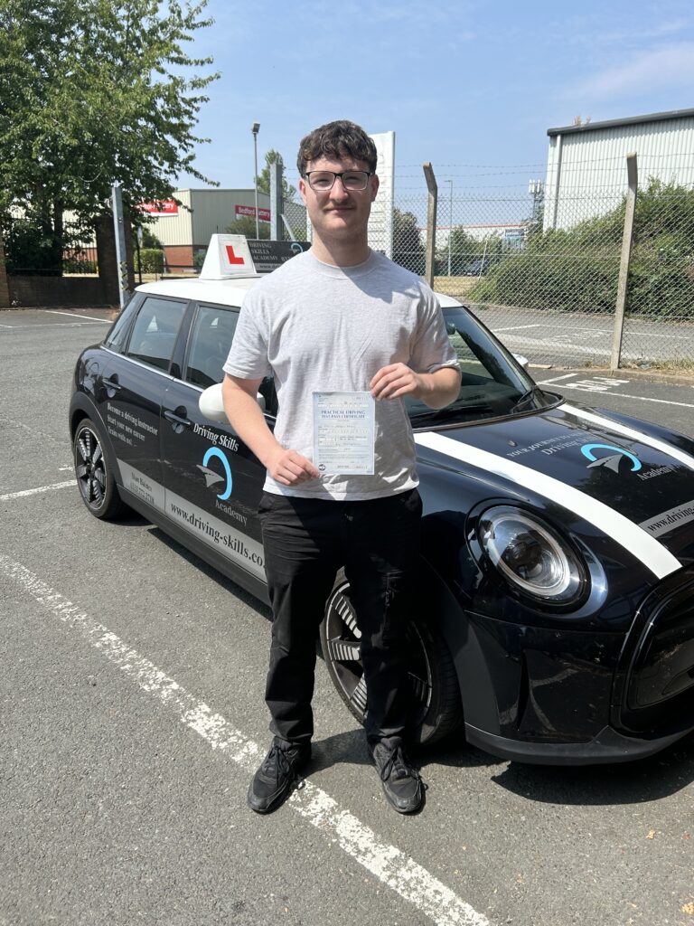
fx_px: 695
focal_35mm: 26
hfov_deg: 53.1
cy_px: 463
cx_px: 347
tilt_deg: -16.0
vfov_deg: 67.3
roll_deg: -0.9
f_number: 1.5
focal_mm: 5.7
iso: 50
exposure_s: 1/3831
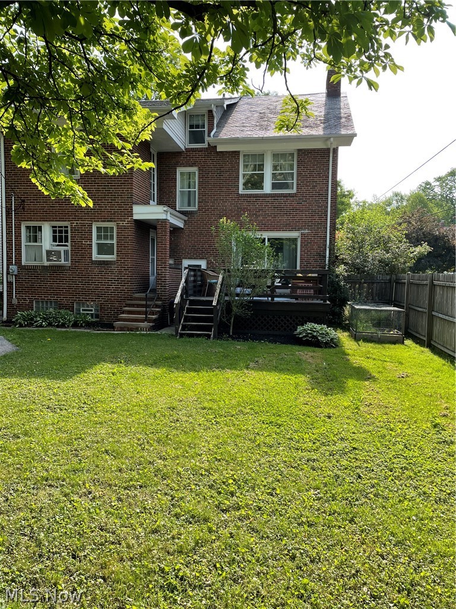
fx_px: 457
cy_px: 304
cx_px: 228
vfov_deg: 67.3
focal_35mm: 26
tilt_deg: -3.3
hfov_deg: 53.1
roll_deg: +0.0
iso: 32
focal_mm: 4.2
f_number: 1.6
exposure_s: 1/1072
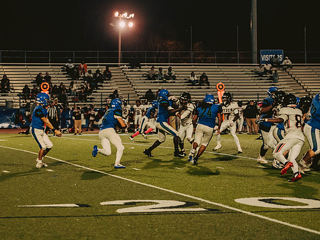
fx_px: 1267
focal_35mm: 137
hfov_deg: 14.4
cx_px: 104
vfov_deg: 10.8
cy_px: 120
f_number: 2.8
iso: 2500
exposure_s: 1/1000
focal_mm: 92
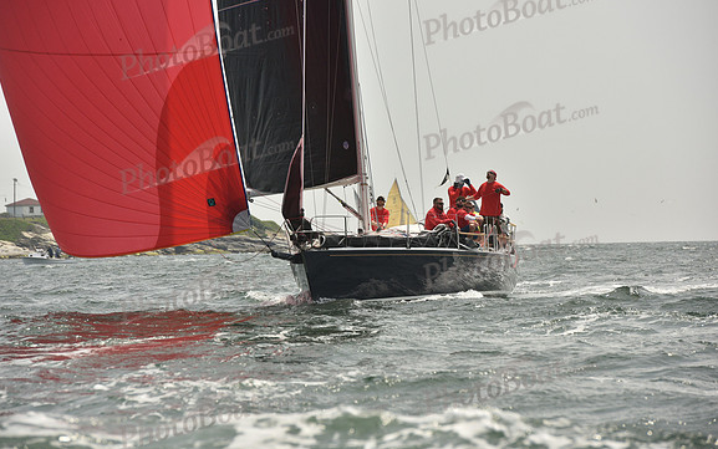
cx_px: 360
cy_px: 210
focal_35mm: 205
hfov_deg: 10.2
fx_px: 4013
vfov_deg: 6.4
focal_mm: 200
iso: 400
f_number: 9
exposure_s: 1/1600
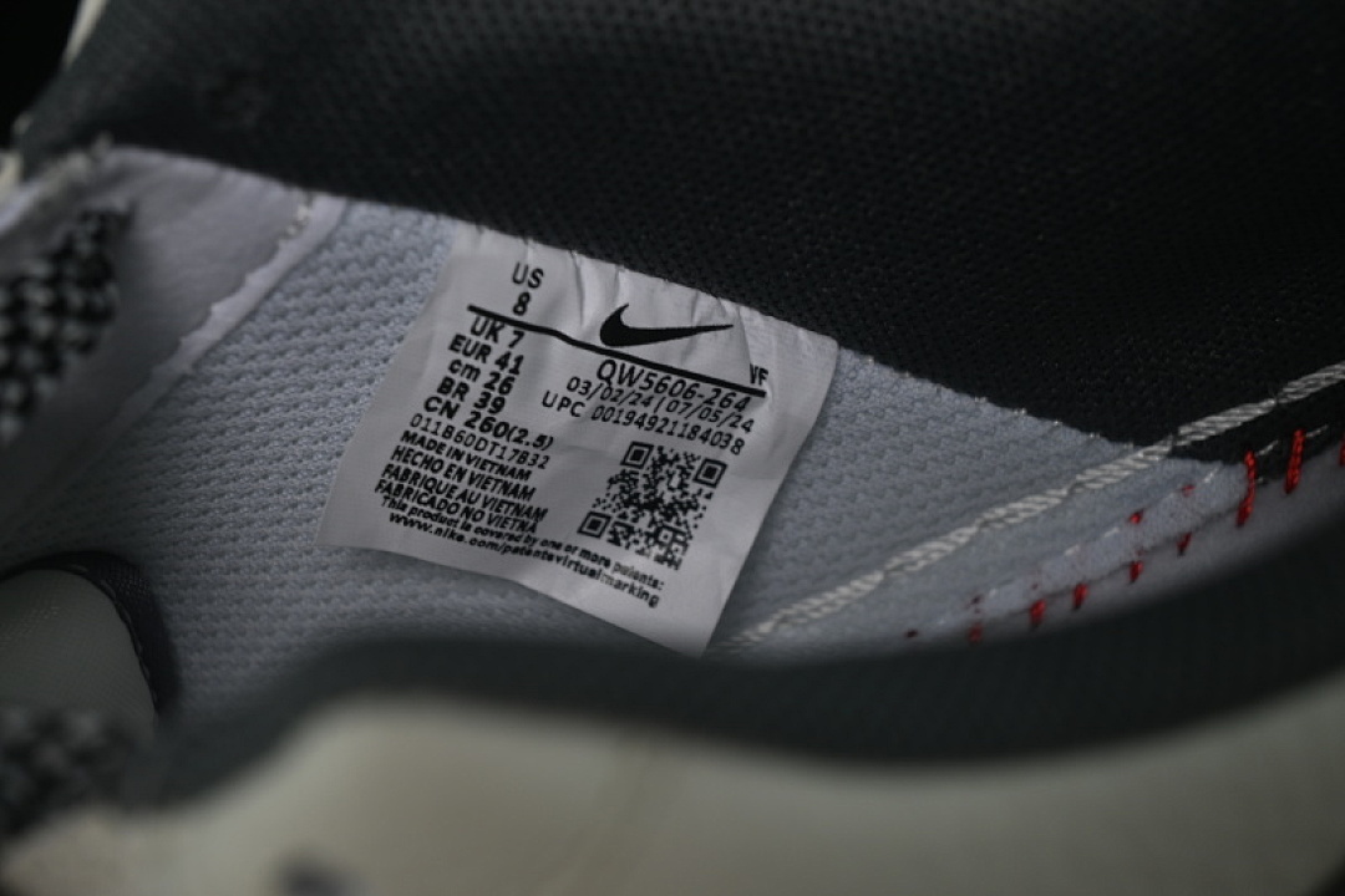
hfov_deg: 27.0
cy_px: 448
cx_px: 672
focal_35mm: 75
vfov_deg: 18.2
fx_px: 2802
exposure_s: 1/50
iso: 160
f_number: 6.3
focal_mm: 50
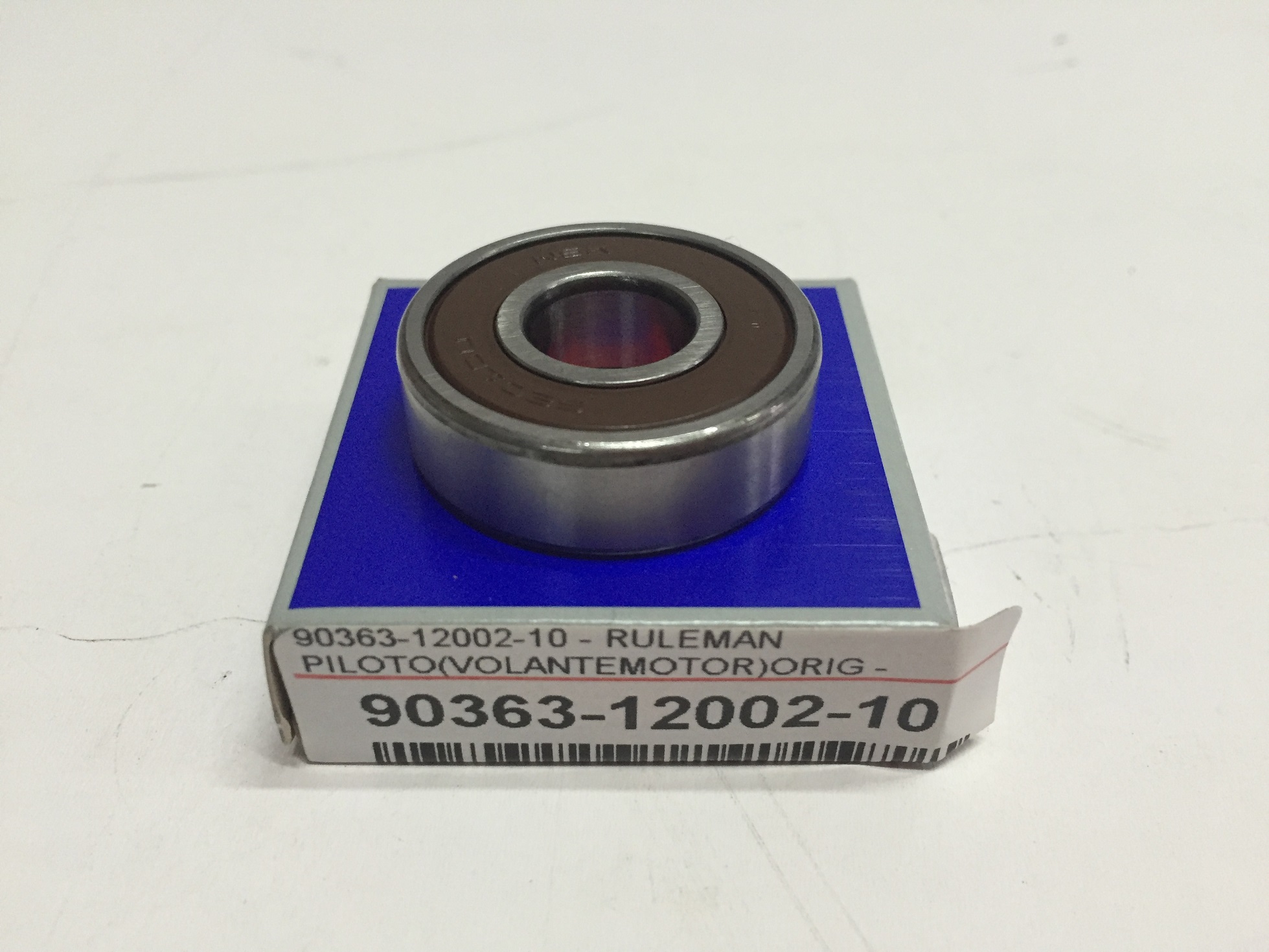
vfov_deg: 48.2
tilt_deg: -40.3
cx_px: 634
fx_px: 1063
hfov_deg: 61.7
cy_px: 476
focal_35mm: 29
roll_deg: -2.0
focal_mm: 4.15
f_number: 2.2
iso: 200
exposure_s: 1/33
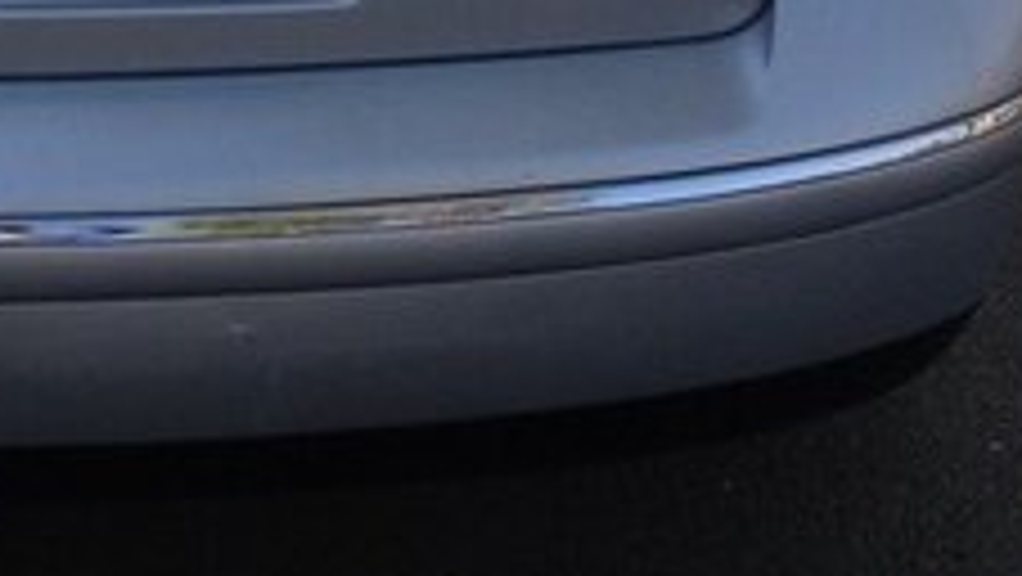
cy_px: -475
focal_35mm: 111
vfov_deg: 10.3
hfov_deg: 19.1
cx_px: 194
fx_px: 3010
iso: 50
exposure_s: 1/863
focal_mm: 4.28
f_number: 2.4
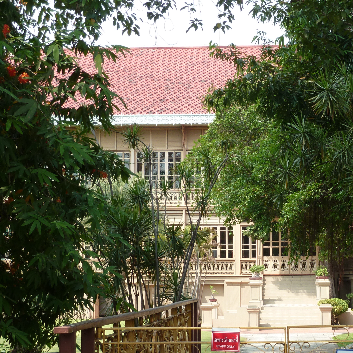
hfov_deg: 21.7
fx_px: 911
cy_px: 228
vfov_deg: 21.9
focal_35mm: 79
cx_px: 266
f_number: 3.8
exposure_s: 1/200
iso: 80
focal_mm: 7.9
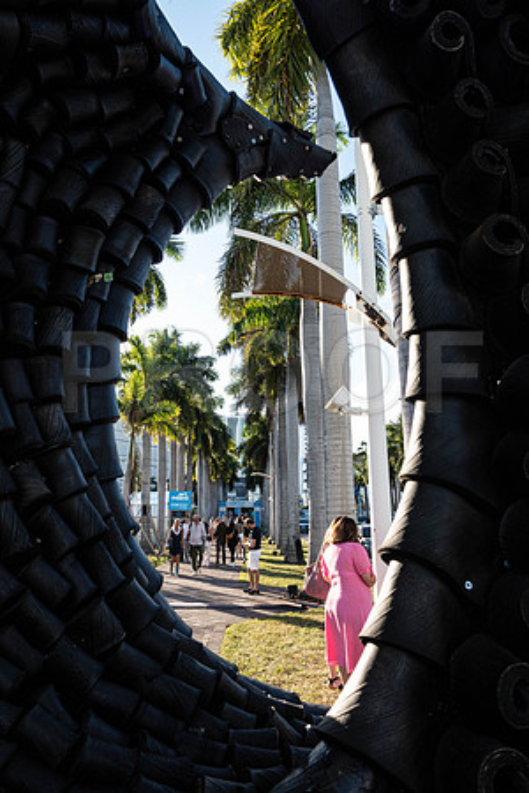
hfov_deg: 53.1
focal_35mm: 24
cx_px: 264
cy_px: 396
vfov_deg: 73.7
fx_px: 529
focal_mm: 8.8
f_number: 5
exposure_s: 1/80
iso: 400
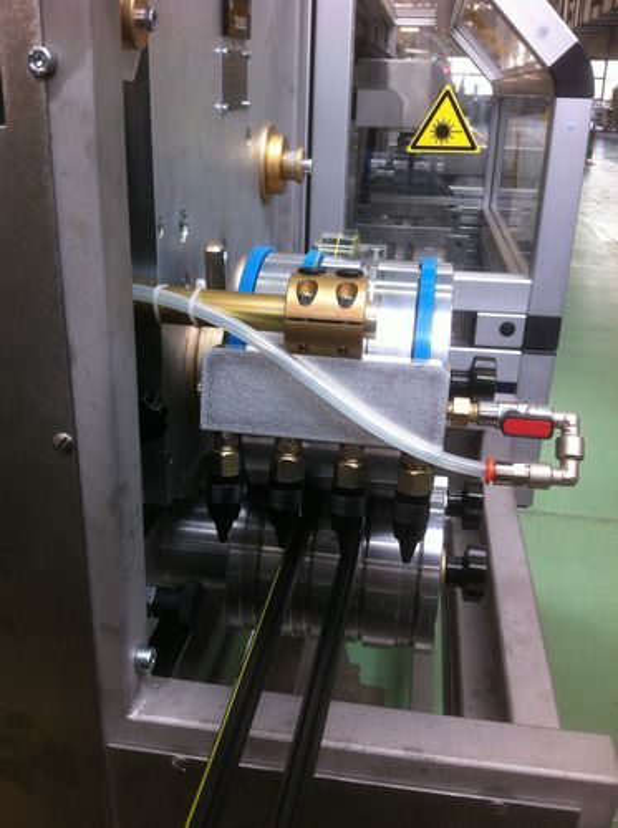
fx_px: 836
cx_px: 309
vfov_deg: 52.7
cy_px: 414
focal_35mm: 35
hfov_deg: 40.6
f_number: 2.8
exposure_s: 1/40
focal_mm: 3.85
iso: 80
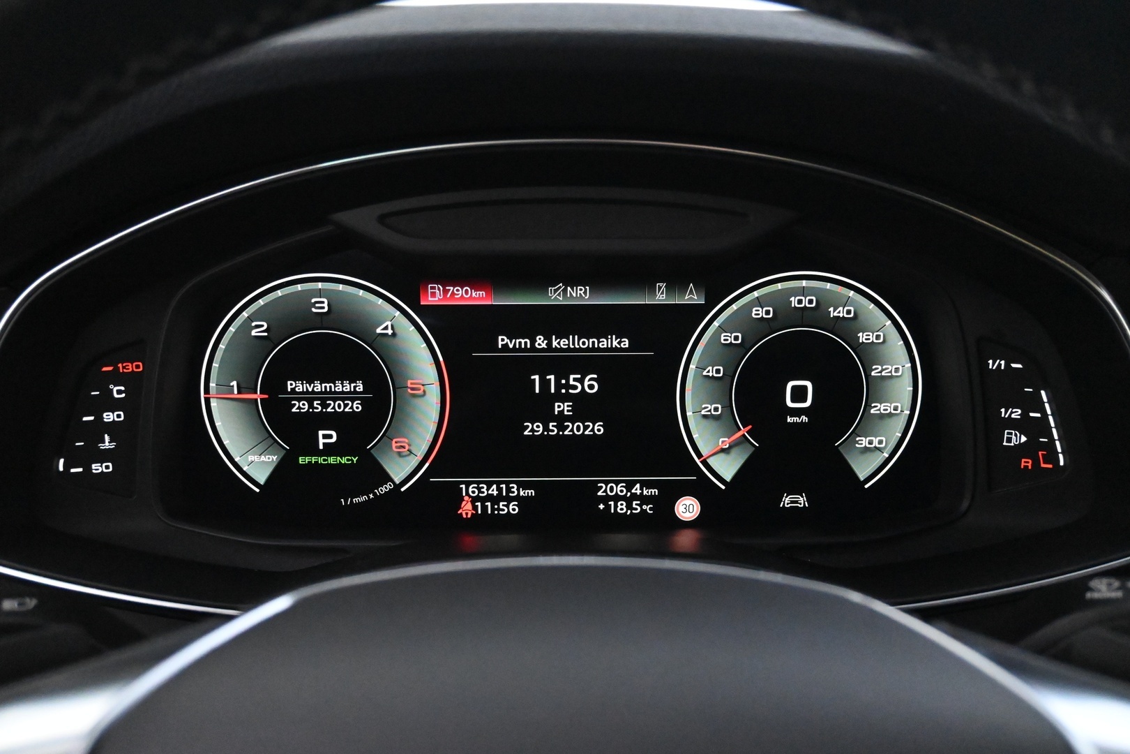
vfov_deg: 40.0
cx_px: 565
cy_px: 377
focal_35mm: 33
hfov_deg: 57.2
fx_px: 1036
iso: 10000
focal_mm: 22
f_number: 4
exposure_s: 1/40
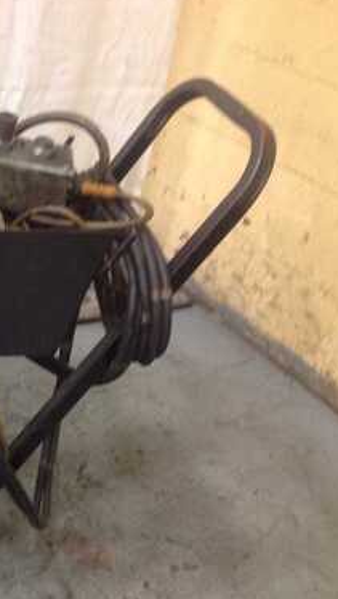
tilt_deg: -33.7
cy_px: 348
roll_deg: -2.7
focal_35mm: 61
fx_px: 970
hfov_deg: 18.5
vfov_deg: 34.3
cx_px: -96
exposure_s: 1/15
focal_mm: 4.28
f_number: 2.4
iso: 200
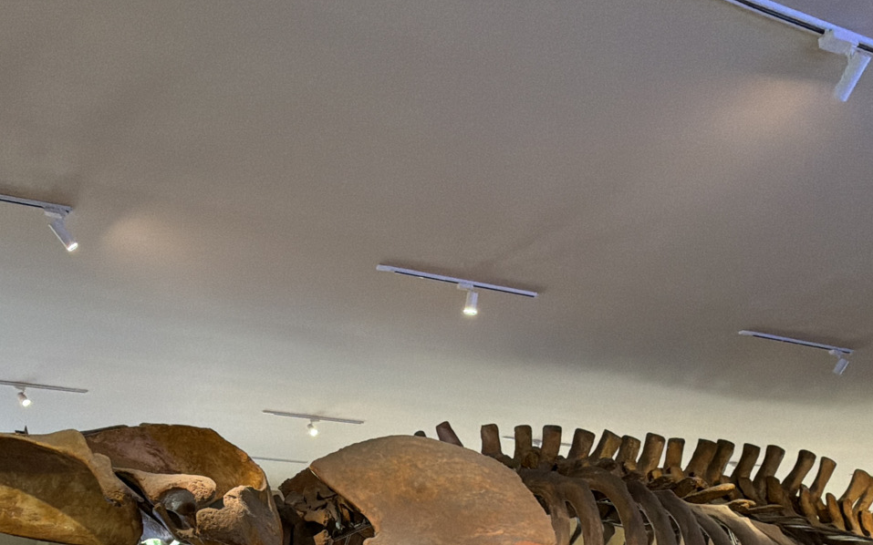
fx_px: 738
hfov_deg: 60.8
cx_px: 358
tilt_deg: +9.6
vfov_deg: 37.5
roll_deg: -1.2
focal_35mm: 31
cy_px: 505
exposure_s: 1/75
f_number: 2.2
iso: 320
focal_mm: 2.22
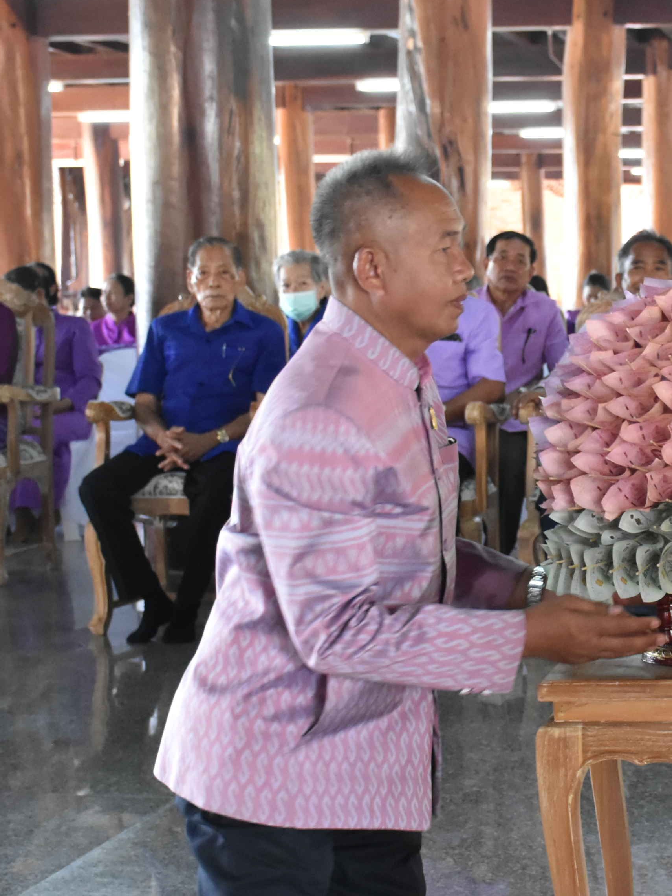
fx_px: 2355
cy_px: 499
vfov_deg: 21.5
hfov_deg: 15.9
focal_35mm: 91
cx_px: 701
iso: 3200
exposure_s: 1/80
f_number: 4.5
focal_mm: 32
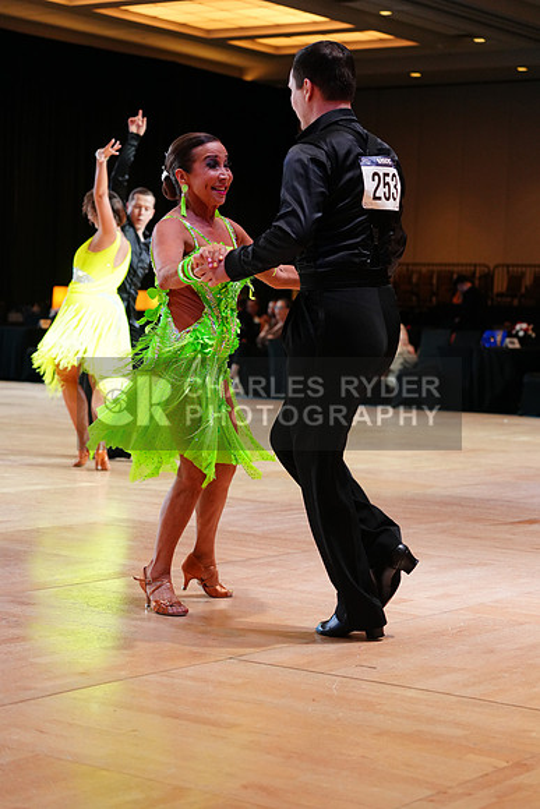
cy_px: 404
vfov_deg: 26.6
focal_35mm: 76
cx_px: 270
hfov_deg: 18.0
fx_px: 1709
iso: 2500
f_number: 4
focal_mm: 76
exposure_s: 1/250
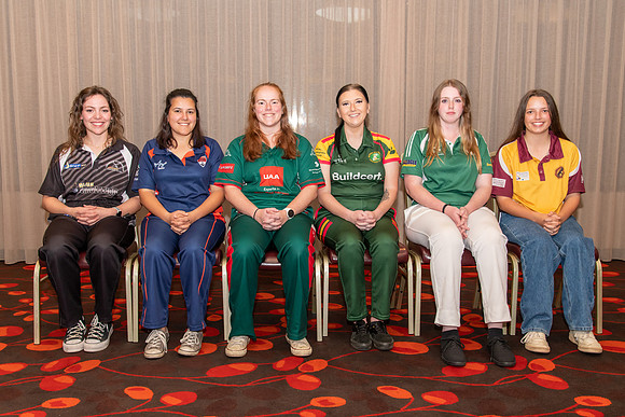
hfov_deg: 54.5
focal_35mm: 35
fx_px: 607
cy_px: 217
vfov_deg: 37.9
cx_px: 306
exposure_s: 1/60
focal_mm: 32
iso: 800
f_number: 5.6
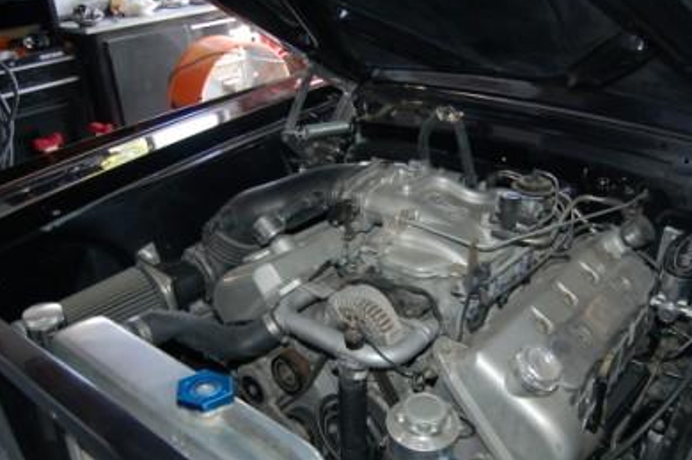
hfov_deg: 60.1
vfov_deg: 42.2
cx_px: 394
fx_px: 595
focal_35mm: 31
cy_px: 242
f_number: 3.5
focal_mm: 18
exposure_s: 1/60
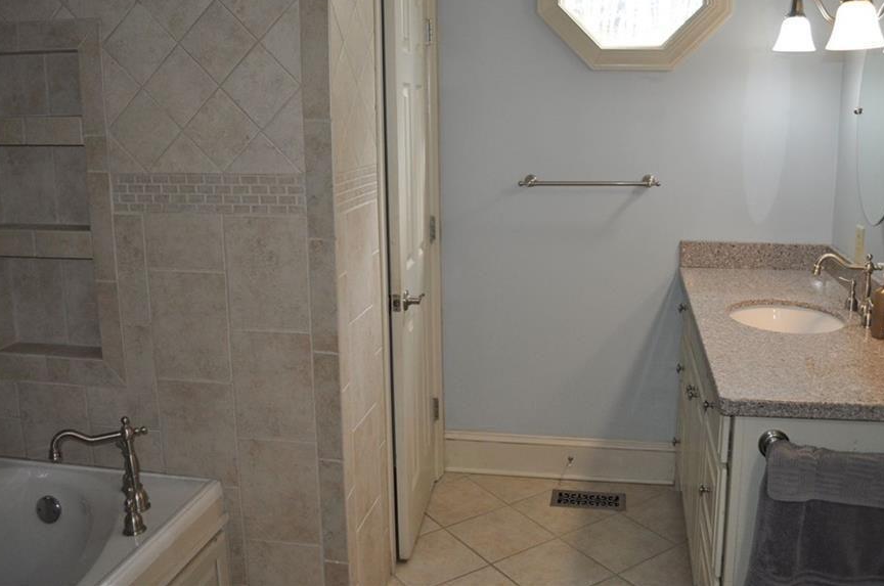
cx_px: 495
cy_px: 241
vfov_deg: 40.8
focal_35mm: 32
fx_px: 784
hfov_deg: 58.6
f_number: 3.5
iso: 640
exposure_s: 1/125
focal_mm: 18
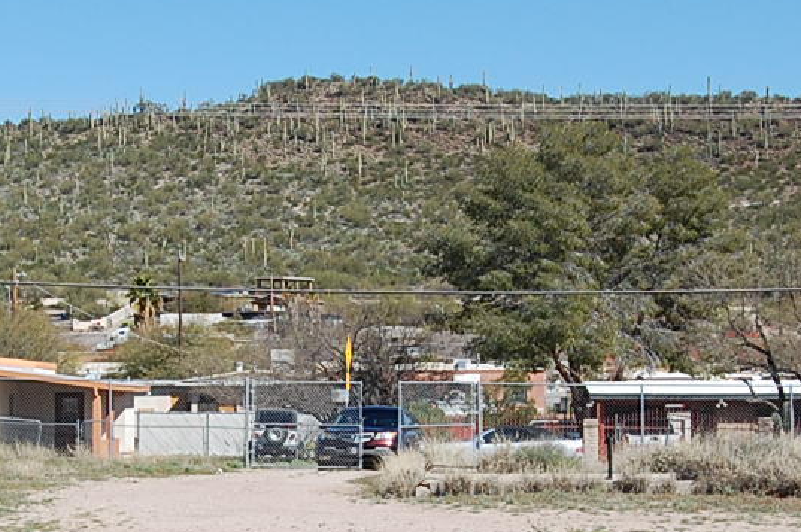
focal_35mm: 126
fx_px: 2801
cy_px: 474
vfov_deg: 10.8
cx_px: 306
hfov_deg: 16.3
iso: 200
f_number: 10
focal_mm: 30
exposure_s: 1/400
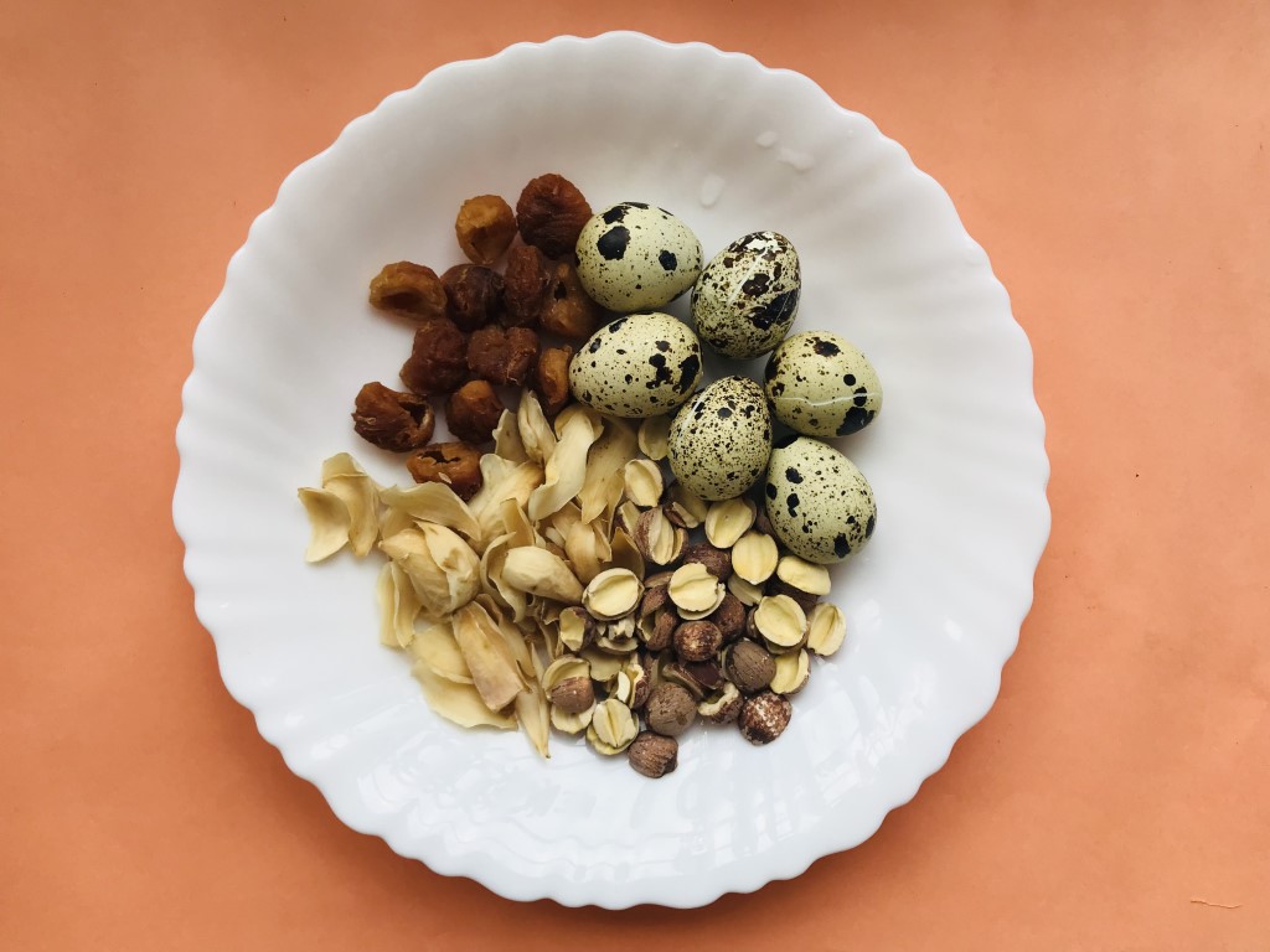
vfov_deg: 49.7
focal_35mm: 28
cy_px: 476
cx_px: 635
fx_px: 1027
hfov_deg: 63.4
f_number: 1.8
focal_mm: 3.99
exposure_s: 1/638
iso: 20
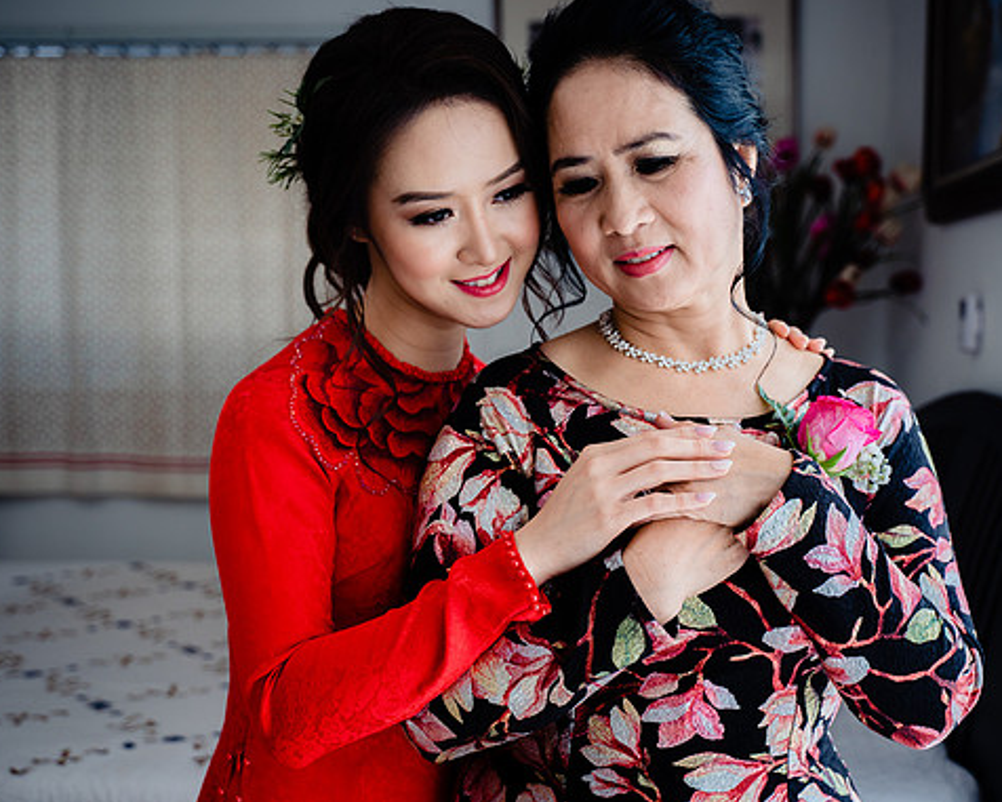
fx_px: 1424
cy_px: 399
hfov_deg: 38.7
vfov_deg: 31.5
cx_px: 562
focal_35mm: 48
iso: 250
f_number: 3.5
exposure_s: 1/200
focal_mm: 42
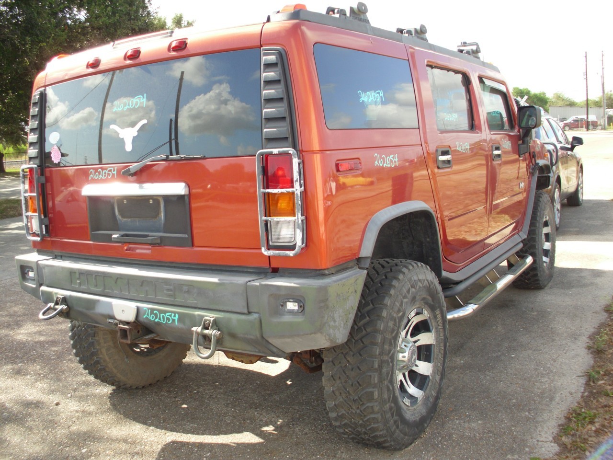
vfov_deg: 37.7
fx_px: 673
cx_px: 306
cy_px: 230
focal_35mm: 38
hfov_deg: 49.0
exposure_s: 1/206
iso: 50
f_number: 2.9
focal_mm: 6.3
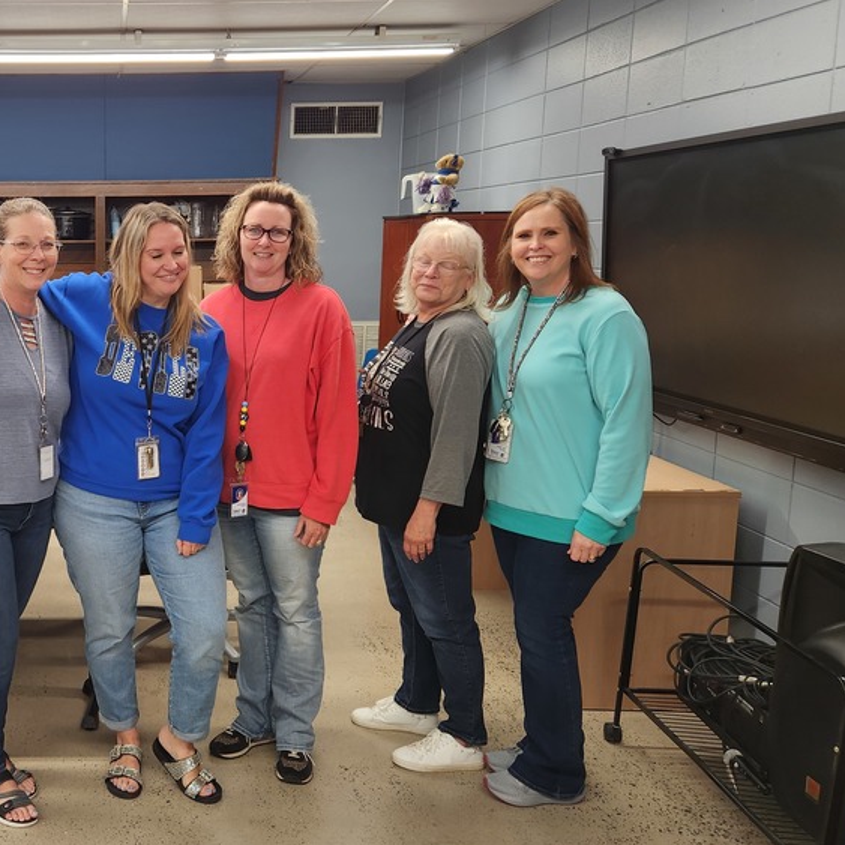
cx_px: 119
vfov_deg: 44.9
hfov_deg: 42.0
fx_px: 1022
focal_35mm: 37
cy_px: 396
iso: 125
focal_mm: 5.4
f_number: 1.8
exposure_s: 1/120
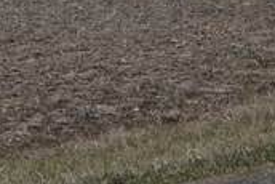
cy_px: -335
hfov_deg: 6.0
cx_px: -309
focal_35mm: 335
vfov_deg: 4.0
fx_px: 2561
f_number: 9
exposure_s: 1/320
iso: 100
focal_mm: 30
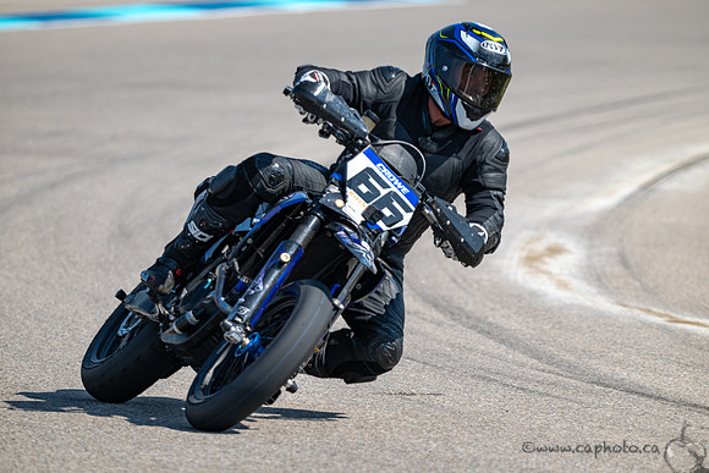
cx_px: 354
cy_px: 236
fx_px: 7879
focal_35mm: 400
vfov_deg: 3.4
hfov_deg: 5.2
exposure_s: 1/1250
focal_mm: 400
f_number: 6
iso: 220
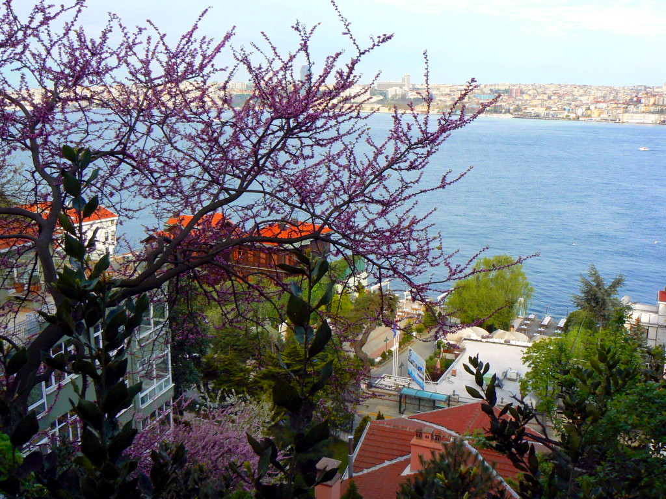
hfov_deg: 51.4
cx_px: 333
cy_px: 250
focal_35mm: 36
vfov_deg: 39.7
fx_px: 693
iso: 100
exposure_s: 1/160
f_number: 5.6
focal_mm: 6
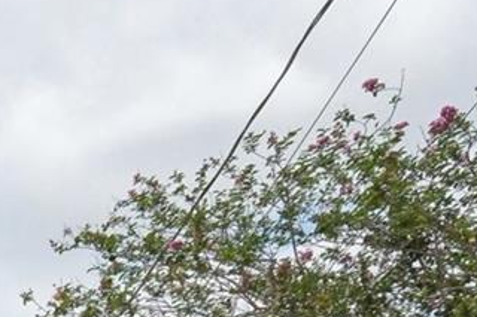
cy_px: 723
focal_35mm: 75
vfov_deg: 13.8
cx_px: -675
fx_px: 993
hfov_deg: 15.0
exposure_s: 1/4000
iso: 1250
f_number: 8
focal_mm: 10
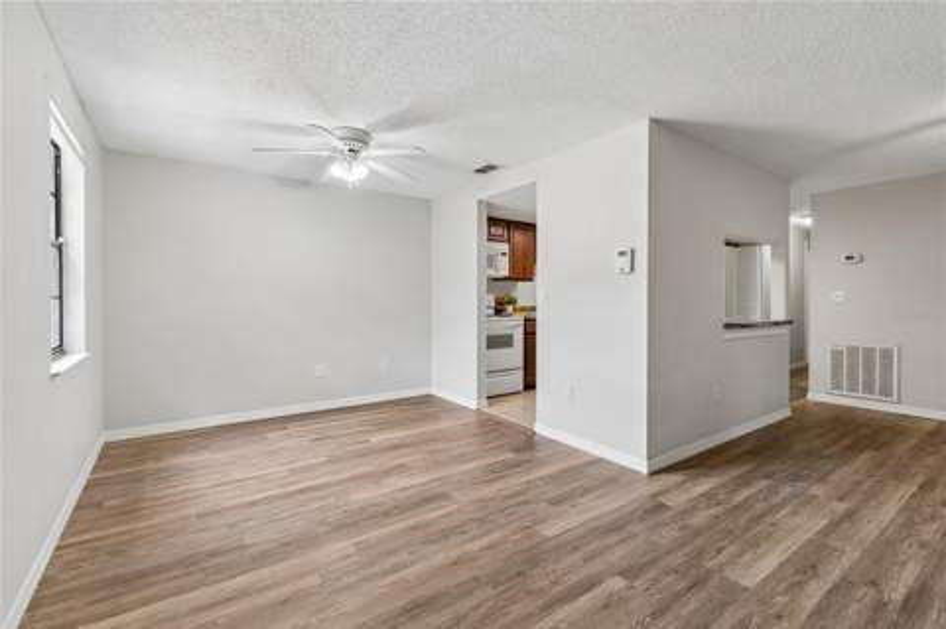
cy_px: 314
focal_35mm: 15
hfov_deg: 100.4
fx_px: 394
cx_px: 473
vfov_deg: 77.2
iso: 100
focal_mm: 10
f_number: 7.1
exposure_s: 1/13
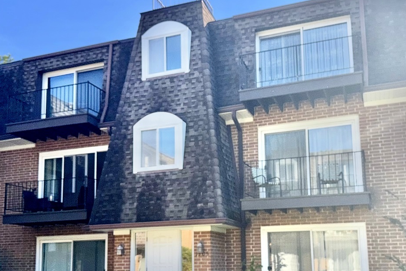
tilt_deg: +7.9
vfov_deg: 33.7
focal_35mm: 39
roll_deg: +1.7
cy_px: 194
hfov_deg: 49.5
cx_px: 214
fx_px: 440
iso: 50
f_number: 1.78
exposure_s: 1/3215
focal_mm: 6.76
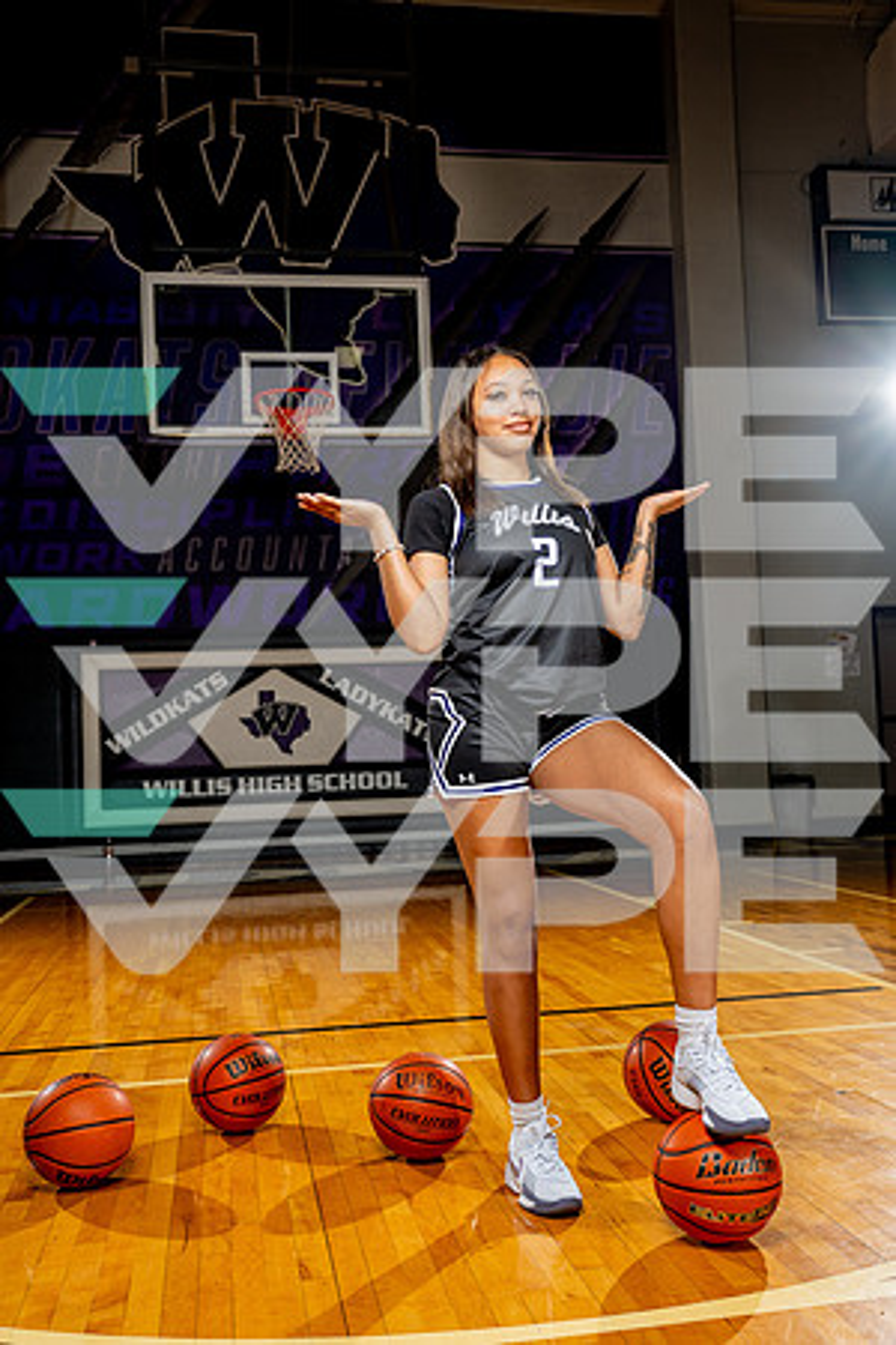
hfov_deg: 37.9
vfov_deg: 54.4
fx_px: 1307
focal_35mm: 35
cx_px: 448
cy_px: 672
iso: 320
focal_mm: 35
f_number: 5.6
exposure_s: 1/250
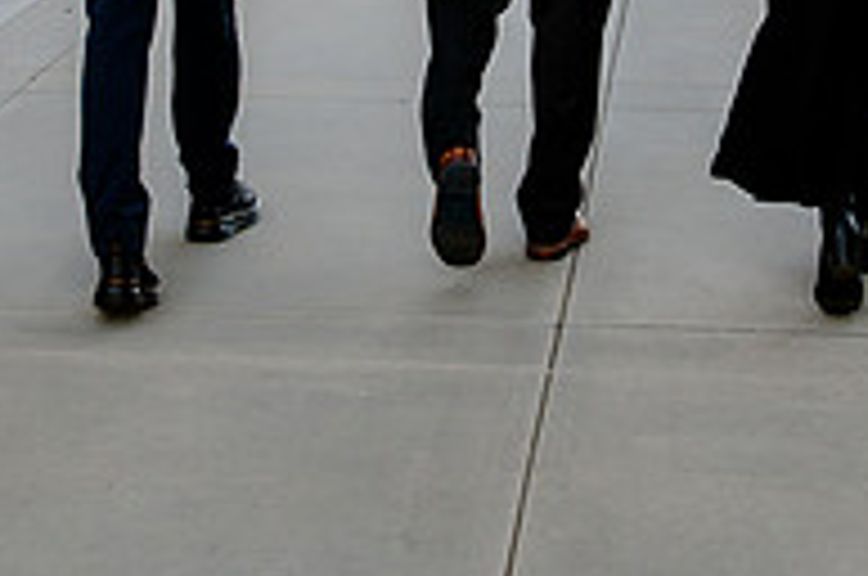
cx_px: 477
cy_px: -243
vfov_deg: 10.9
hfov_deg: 16.9
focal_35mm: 121
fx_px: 2913
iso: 640
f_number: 7.1
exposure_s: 1/125
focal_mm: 38
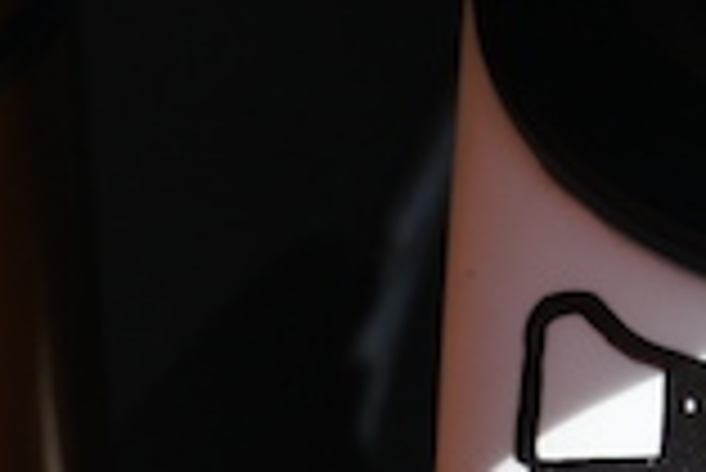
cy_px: -537
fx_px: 17435
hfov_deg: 2.3
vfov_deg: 1.5
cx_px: 823
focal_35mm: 888
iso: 100
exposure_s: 1/200
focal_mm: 91
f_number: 7.1
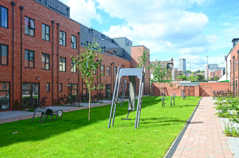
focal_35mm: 32
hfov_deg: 59.6
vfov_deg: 41.5
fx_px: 209
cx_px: 120
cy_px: 79
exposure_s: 1/500
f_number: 8
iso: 320
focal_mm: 21
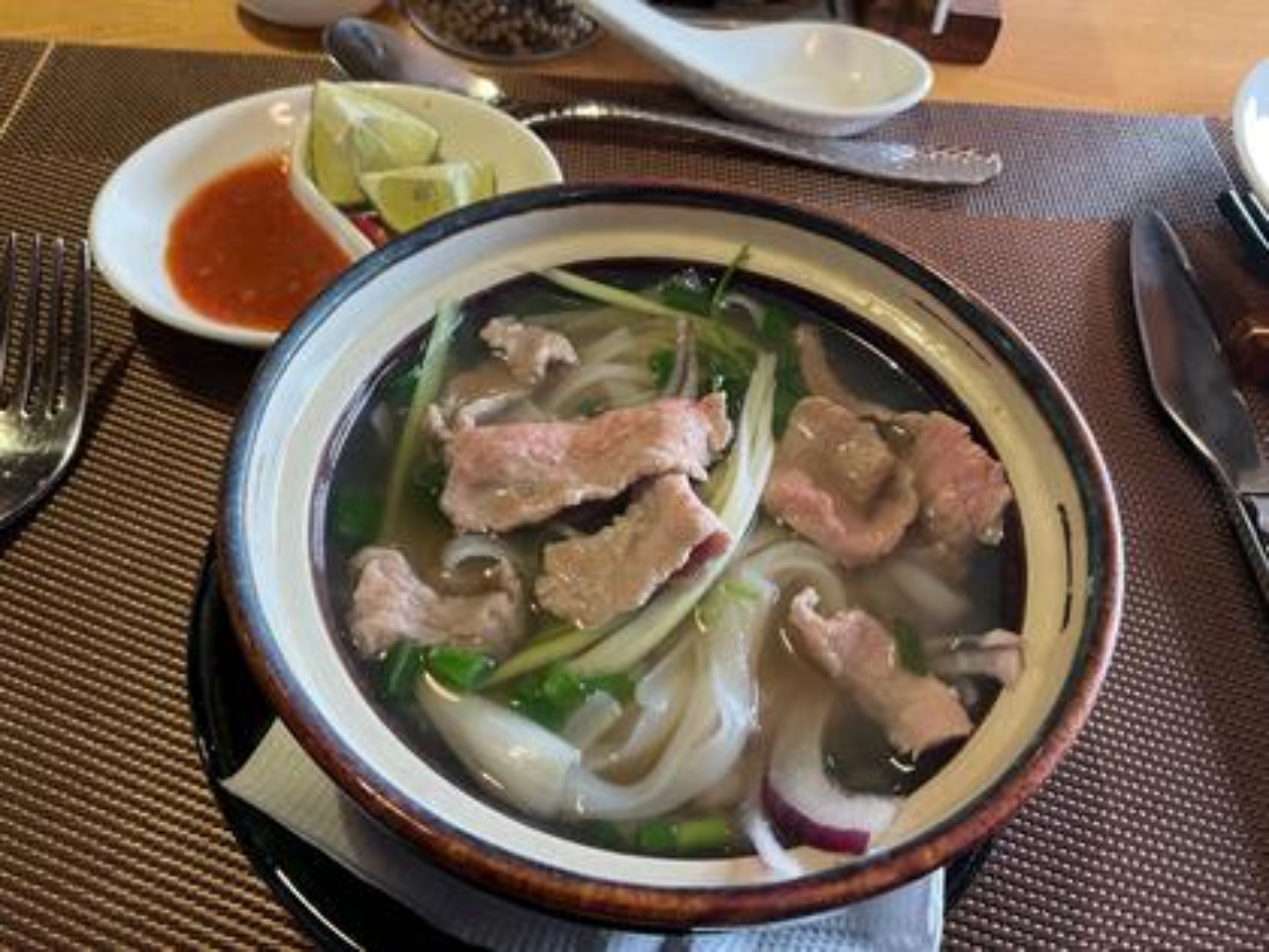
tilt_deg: -54.3
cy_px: 476
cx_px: 634
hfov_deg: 61.7
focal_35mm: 29
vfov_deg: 48.2
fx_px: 1063
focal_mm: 3
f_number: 1.8
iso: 200
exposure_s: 1/50
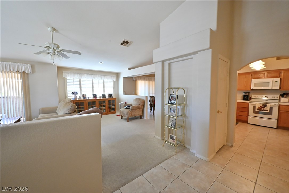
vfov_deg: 81.2
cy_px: 96
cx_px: 144
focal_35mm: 14
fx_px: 112
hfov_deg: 104.2
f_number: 18
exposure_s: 1/30
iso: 6400
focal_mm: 14
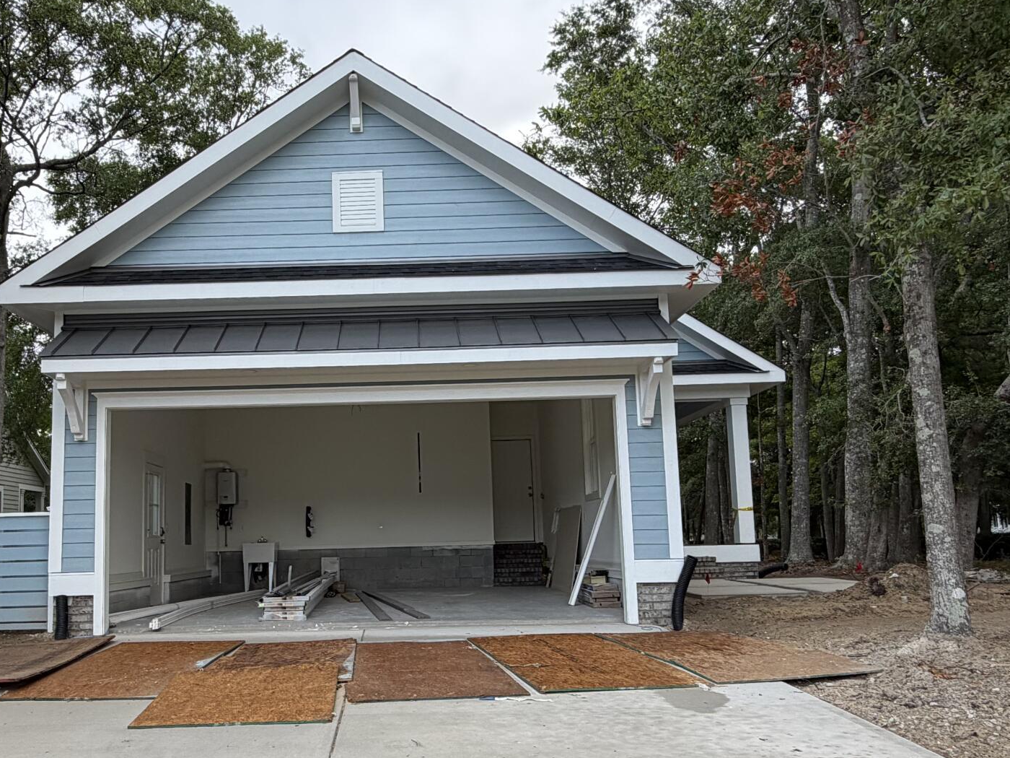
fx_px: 875
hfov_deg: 59.3
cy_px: 445
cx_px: 391
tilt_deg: +6.3
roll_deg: +1.6
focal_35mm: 30
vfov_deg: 46.6
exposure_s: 1/244
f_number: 2.2
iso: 40
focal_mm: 2.22
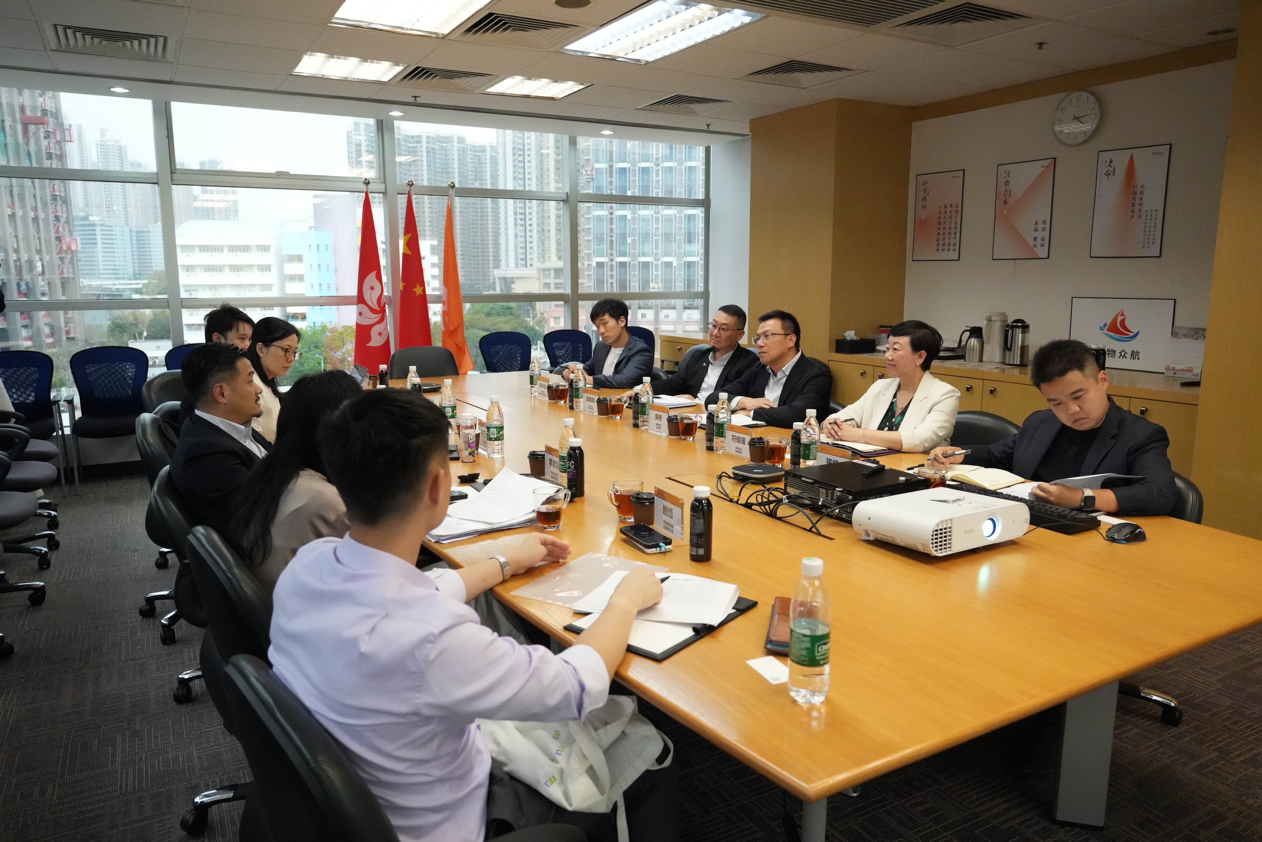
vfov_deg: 51.3
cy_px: 421
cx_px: 631
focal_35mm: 25
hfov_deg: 71.5
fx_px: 876
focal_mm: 25
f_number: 4
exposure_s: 1/2000
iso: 12800
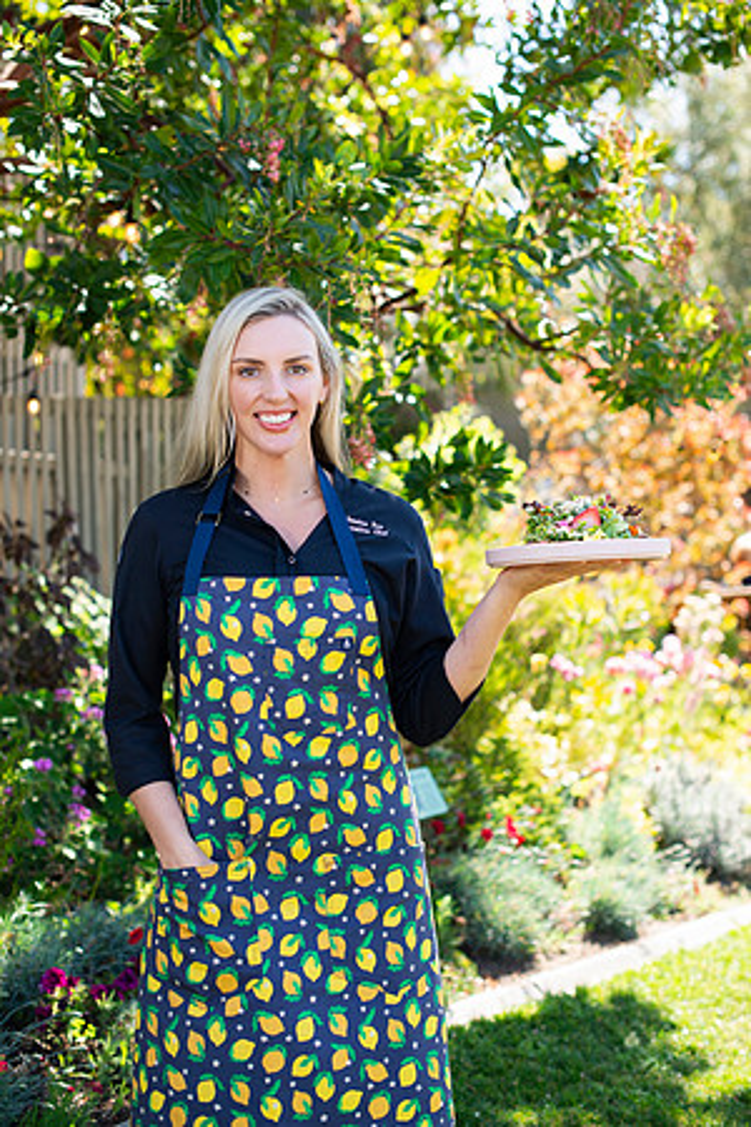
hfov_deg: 27.0
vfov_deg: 39.6
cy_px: 564
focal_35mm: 50
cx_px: 376
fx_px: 1564
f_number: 2.8
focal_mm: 50
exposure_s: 1/250
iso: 100
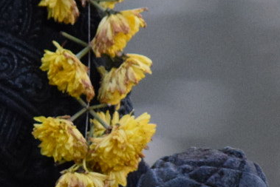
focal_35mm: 1458
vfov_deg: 0.9
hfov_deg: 1.4
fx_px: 11344
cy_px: 204
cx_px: -1
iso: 3600
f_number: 5
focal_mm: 180
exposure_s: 1/125
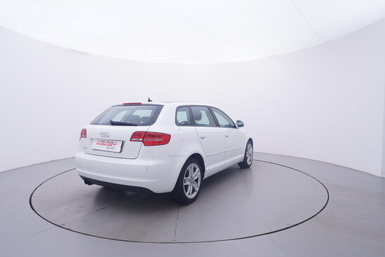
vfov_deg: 56.2
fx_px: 241
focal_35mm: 22
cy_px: 128
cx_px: 192
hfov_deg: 77.3
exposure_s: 1/80
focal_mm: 15
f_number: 5
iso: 200
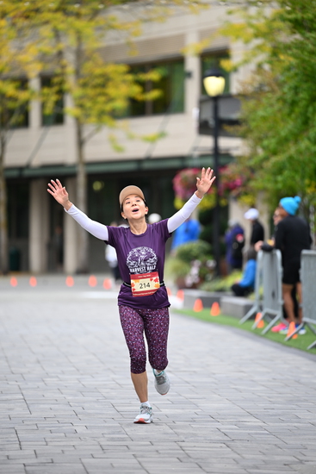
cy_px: 237
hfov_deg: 6.9
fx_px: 2631
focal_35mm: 200
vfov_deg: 10.3
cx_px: 158
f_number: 2.8
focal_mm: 200
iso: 640
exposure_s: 1/2000
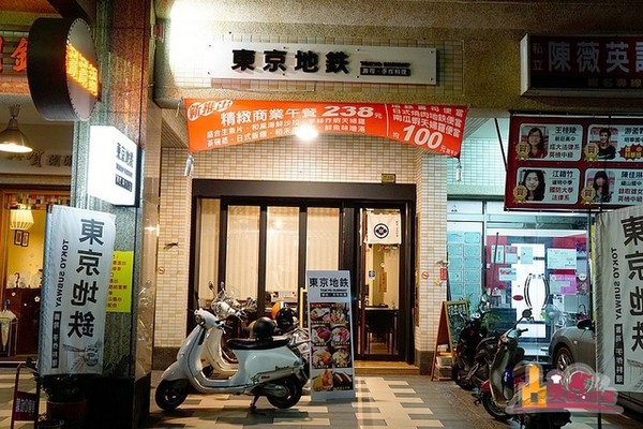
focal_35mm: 38
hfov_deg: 51.3
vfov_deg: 35.5
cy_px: 214
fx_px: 670
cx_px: 322
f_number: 4
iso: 2500
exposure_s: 1/60
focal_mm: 25
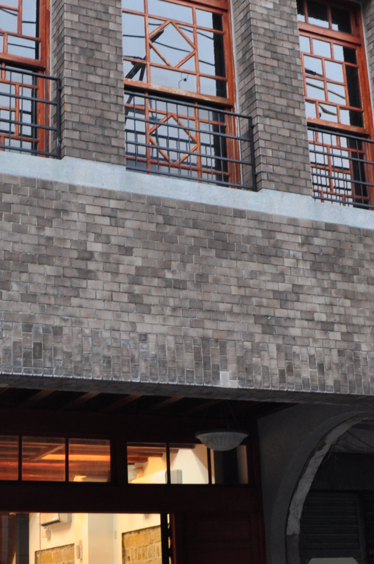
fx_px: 953
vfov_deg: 32.9
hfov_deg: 22.2
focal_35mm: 61
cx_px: 179
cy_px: 327
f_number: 5.6
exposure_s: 1/30
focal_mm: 18
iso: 400
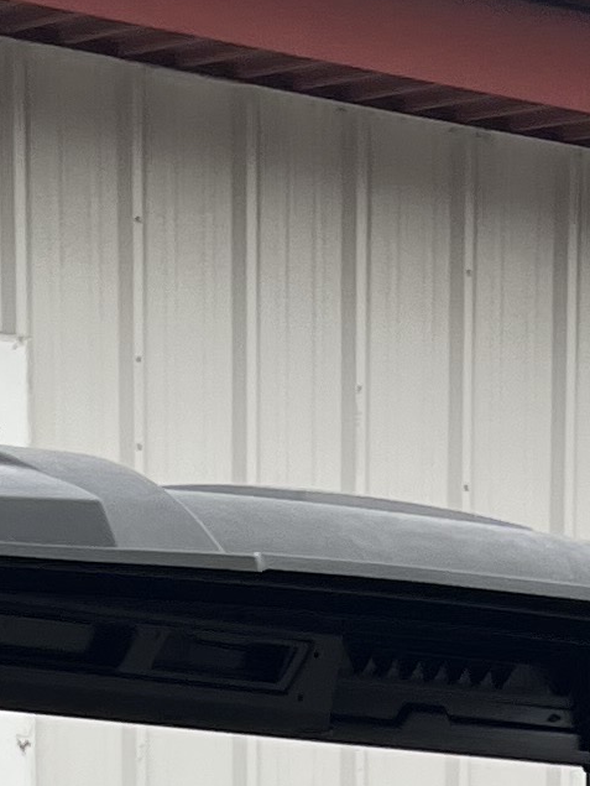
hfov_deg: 8.9
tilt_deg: -9.7
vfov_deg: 10.4
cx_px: 600
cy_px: 1868
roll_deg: -2.2
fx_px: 3746
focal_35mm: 165
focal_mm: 5.1
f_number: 1.6
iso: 50
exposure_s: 1/602
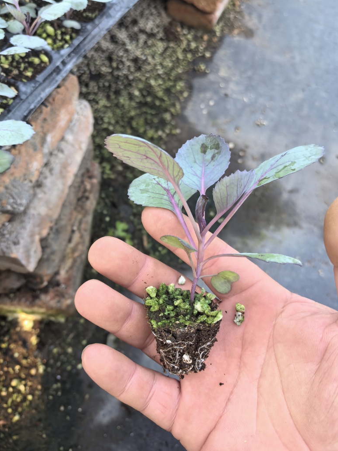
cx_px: 167
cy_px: 218
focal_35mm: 28
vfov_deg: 63.4
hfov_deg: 49.7
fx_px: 365
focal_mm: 5.75
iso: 50
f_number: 2
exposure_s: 1/119
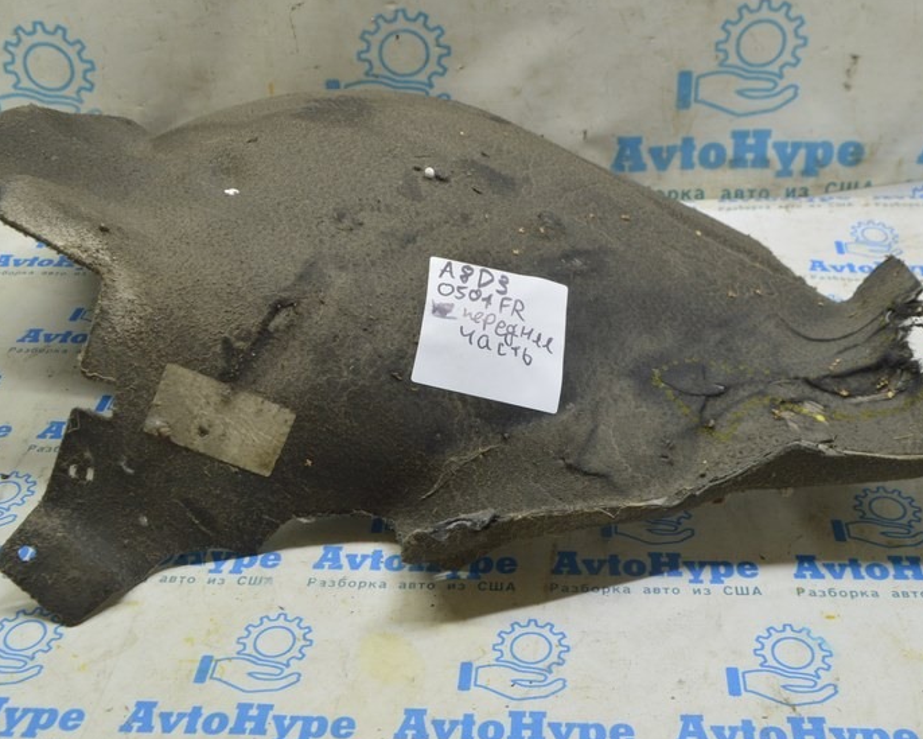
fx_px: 1147
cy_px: 321
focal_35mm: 42
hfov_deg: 43.8
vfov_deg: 35.6
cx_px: 511
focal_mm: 20
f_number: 5.6
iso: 400
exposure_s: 1/20
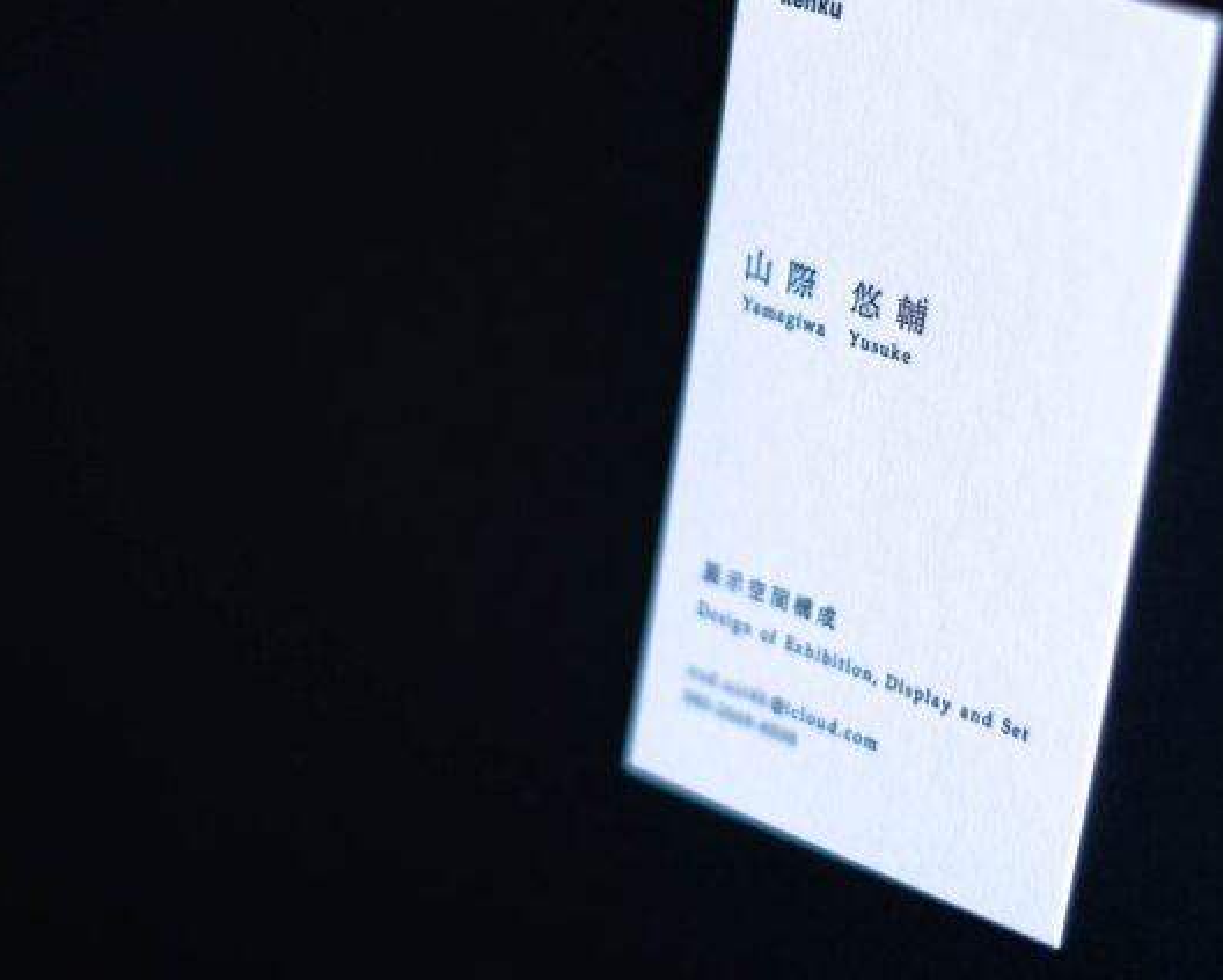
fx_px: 3296
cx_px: 994
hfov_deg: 20.8
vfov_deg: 16.8
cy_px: 271
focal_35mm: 91
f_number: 2
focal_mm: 50
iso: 250
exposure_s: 1/60
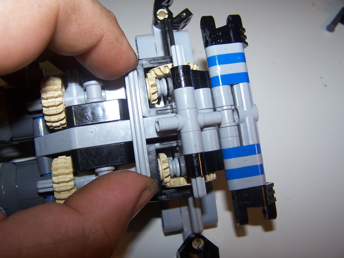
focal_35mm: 38
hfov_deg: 49.0
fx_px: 378
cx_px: 172
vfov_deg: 37.7
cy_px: 129
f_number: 2.8
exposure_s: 1/60
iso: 80
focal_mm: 6.3
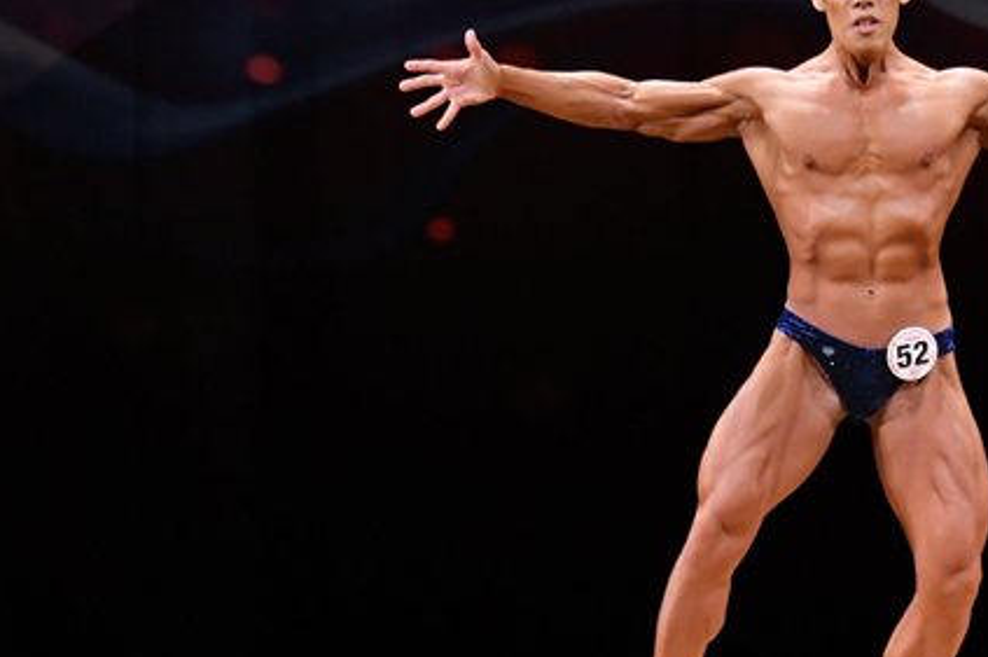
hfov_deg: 5.2
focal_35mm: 398
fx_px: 10910
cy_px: 376
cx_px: 767
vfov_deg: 3.4
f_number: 5.6
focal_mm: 145
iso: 4000
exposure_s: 1/400
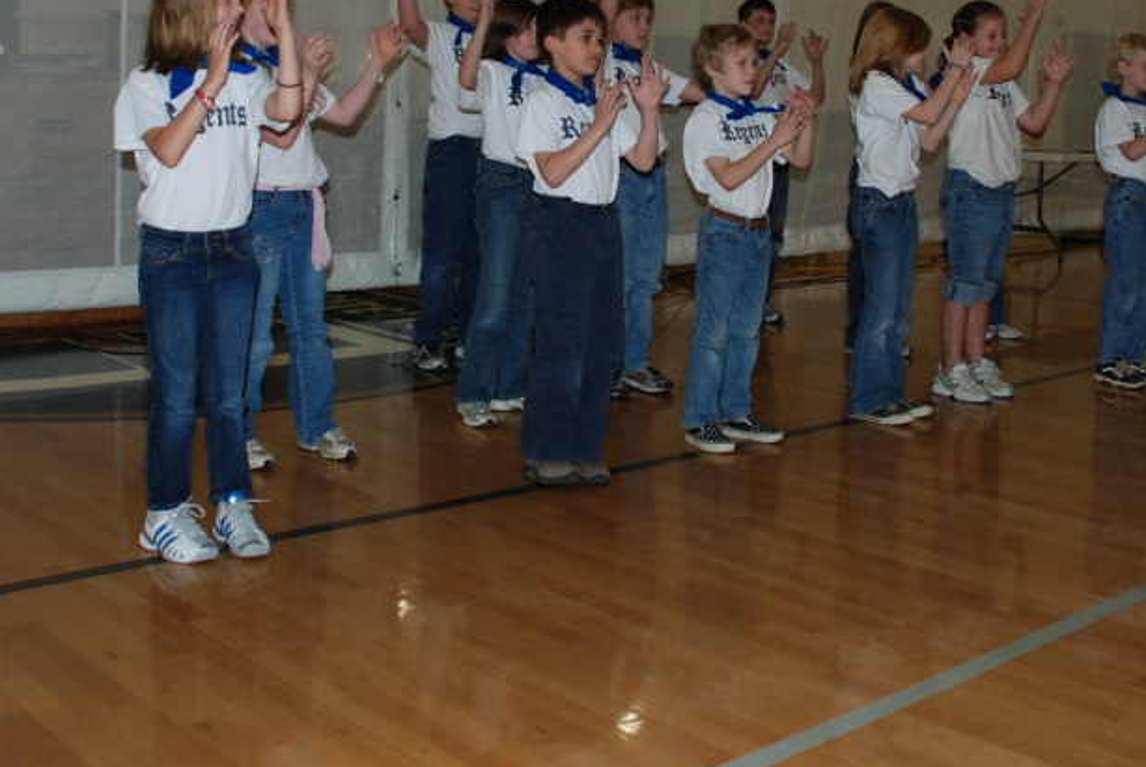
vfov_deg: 29.3
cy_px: 156
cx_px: 655
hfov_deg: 43.4
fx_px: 1434
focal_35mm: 45
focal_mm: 18
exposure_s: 1/60
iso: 200
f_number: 3.5
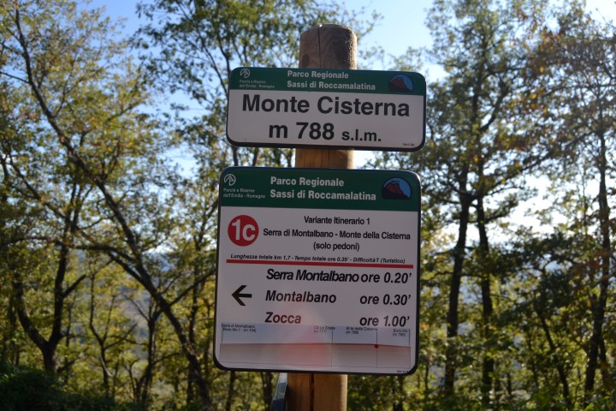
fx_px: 590
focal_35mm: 34
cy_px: 206
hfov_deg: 55.1
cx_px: 308
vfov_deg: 38.4
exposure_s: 1/200
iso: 100
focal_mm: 23
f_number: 7.1
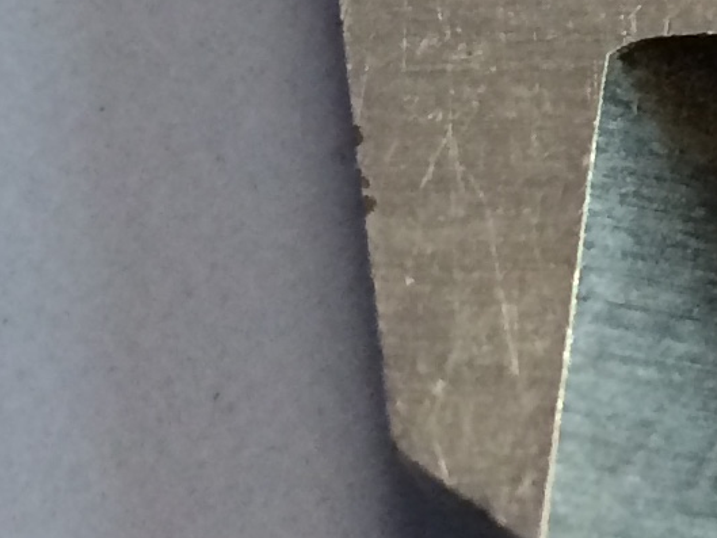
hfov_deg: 9.8
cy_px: -739
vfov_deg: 7.7
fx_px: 3708
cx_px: 1667
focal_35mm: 179
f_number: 2.2
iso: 80
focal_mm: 4.15
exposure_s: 1/33
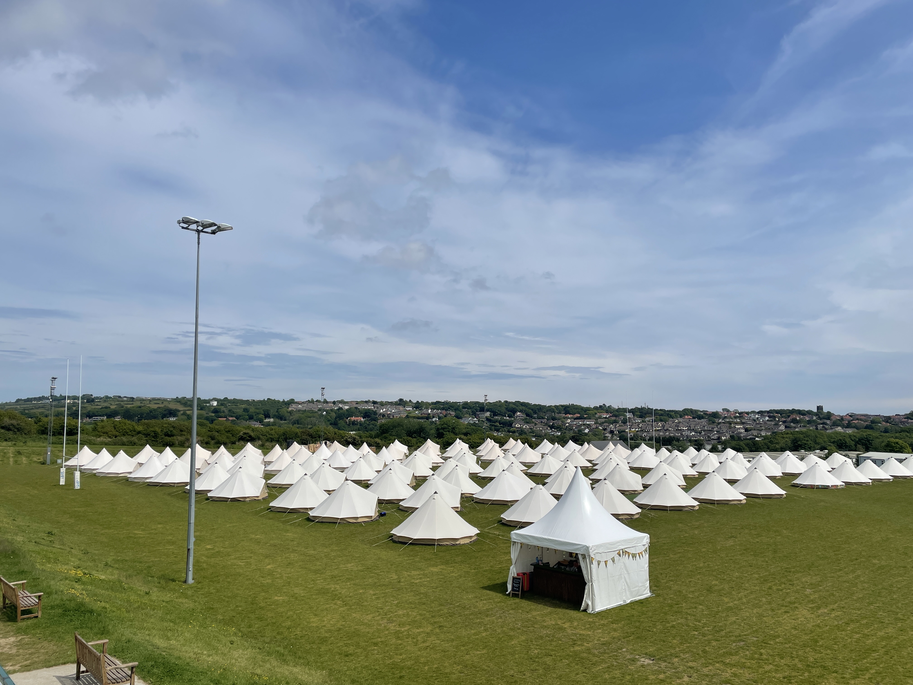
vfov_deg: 53.1
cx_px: 456
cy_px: 342
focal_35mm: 26
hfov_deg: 67.3
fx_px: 686
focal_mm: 4.2
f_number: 1.6
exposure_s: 1/9091
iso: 32
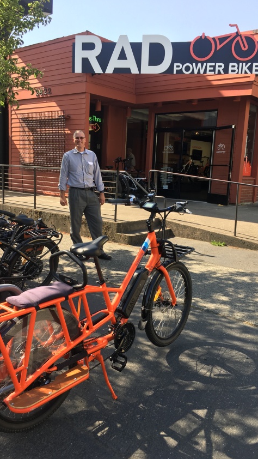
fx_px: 389
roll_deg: -2.3
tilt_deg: -9.1
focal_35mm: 32
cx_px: 120
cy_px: 229
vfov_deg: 61.0
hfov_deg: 36.7
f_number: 2.2
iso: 25
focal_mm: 4.15
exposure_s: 1/437
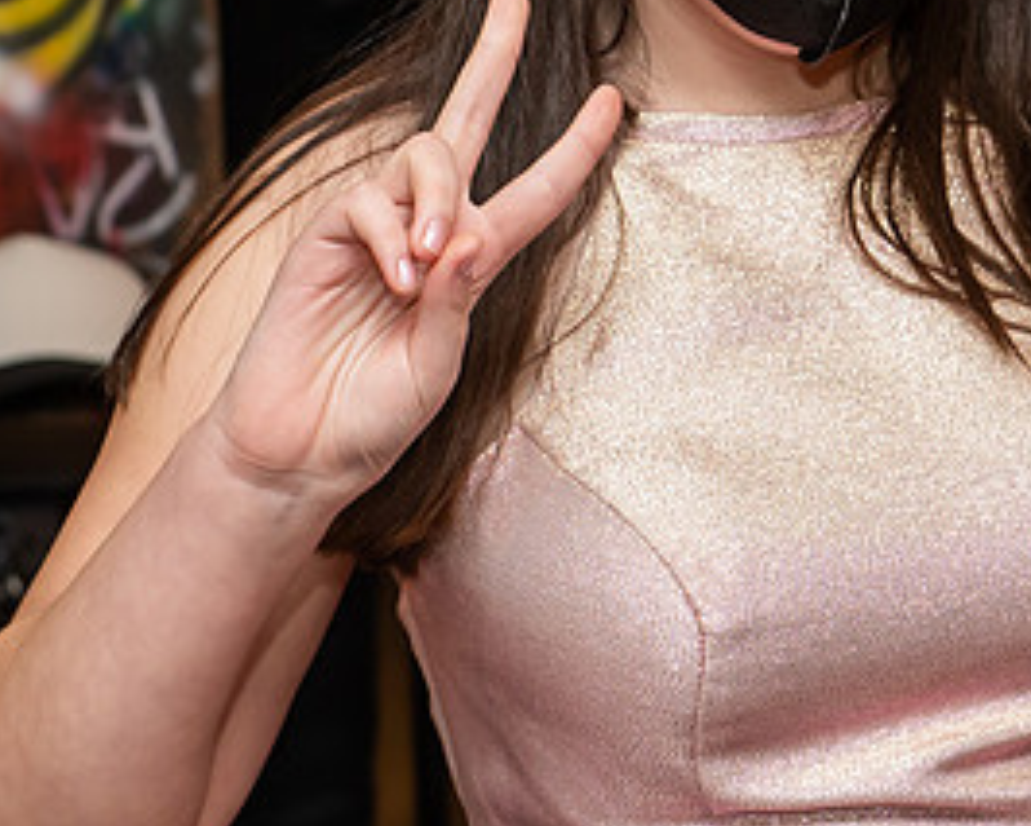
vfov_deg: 7.0
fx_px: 6685
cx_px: 772
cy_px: -97
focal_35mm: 219
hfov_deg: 8.8
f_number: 5.6
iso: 2000
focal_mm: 70
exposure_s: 1/60
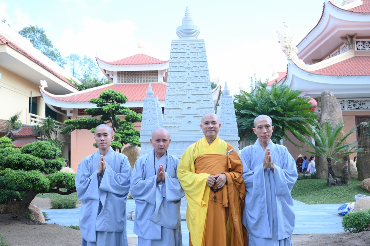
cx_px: 185
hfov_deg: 50.7
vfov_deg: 35.0
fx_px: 390
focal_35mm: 38
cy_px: 123
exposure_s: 1/125
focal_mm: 38
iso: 320
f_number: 6.3
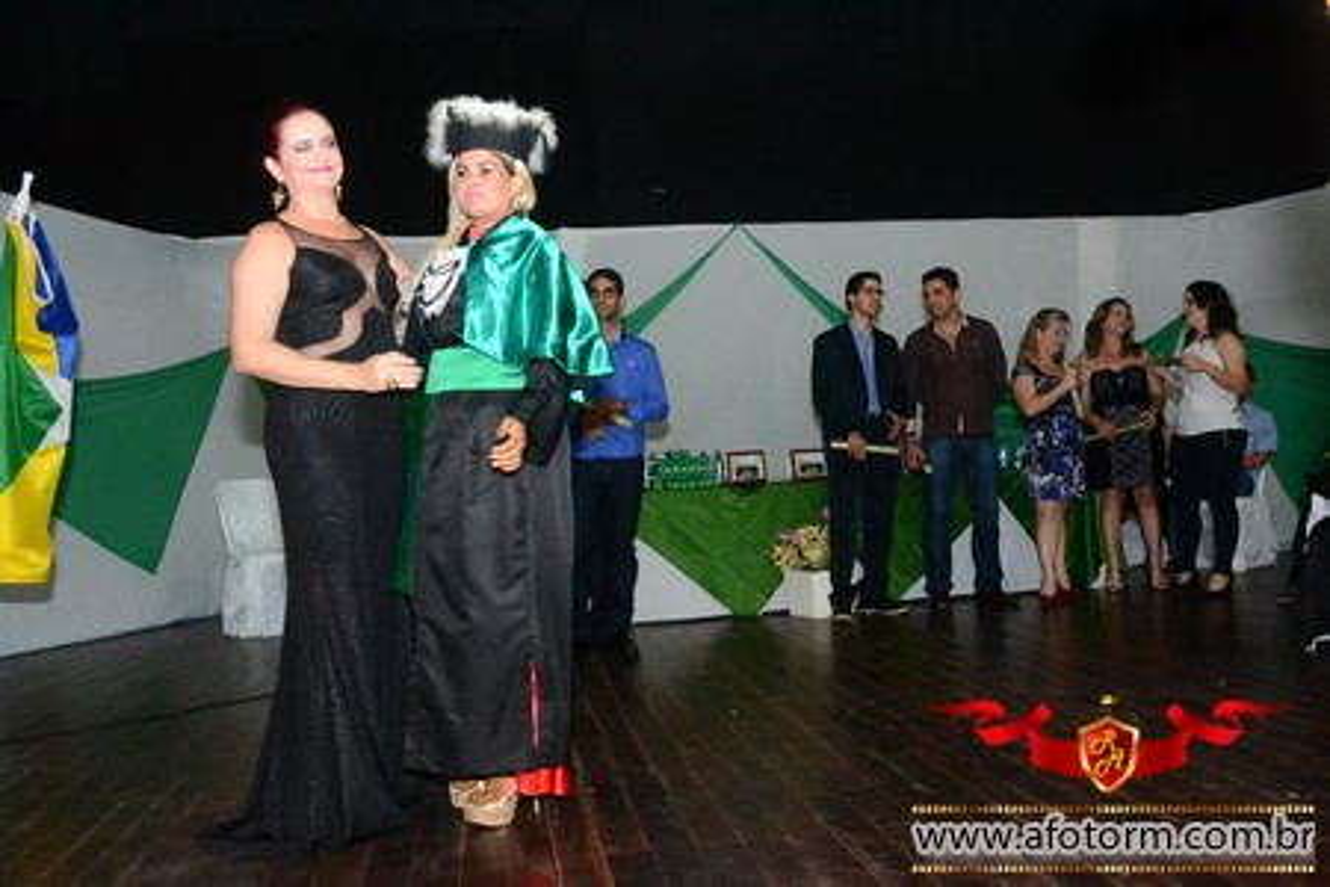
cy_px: 444
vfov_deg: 43.6
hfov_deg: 61.9
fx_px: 1108
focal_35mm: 30
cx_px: 665
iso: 3200
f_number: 5.6
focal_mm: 20
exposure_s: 1/80
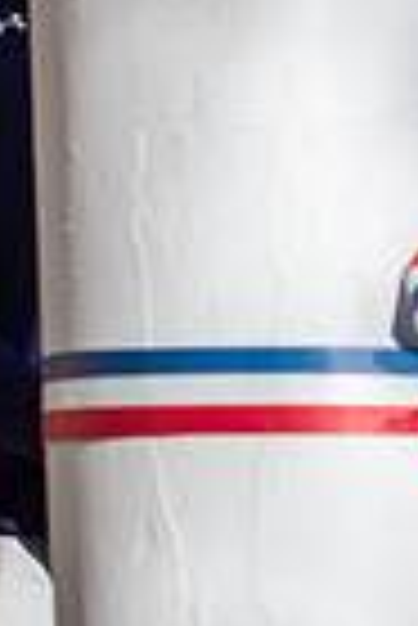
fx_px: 9763
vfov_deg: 3.7
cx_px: -733
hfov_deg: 2.4
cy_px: 142
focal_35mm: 562
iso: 80
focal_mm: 135
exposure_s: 1/1250
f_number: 3.5
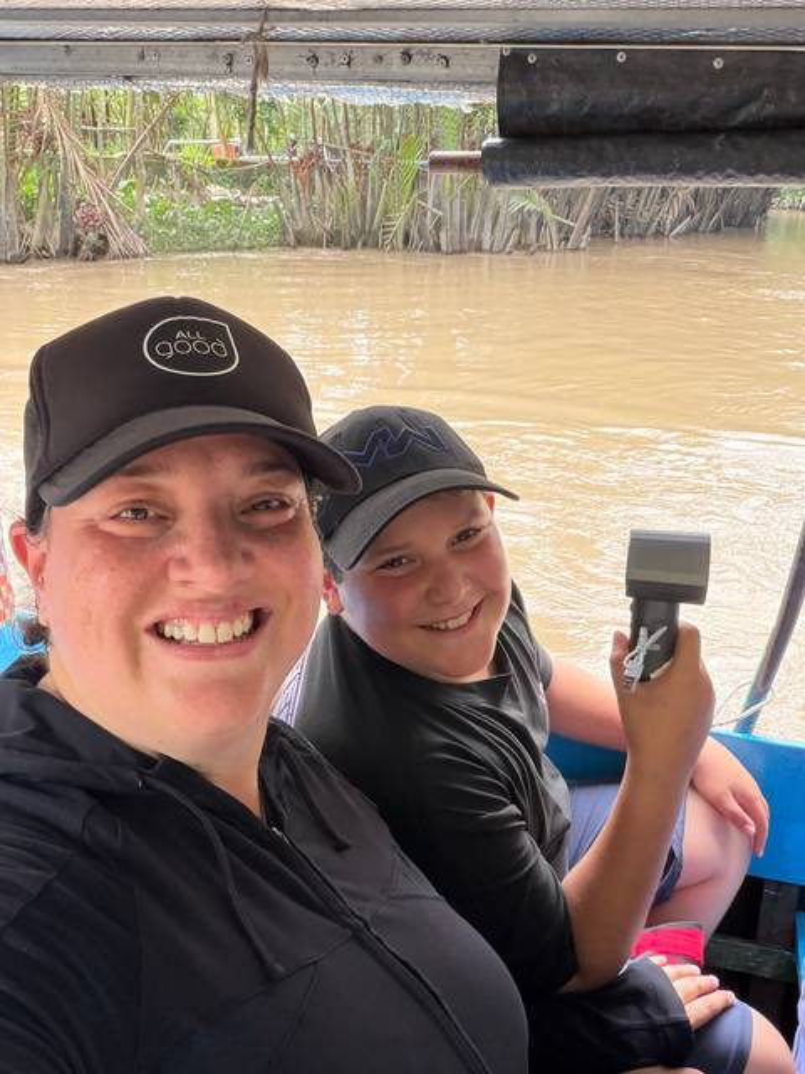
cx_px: 402
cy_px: 537
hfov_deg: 46.8
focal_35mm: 30
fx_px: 930
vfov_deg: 60.0
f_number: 1.9
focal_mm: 2.71
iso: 125
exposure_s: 1/60
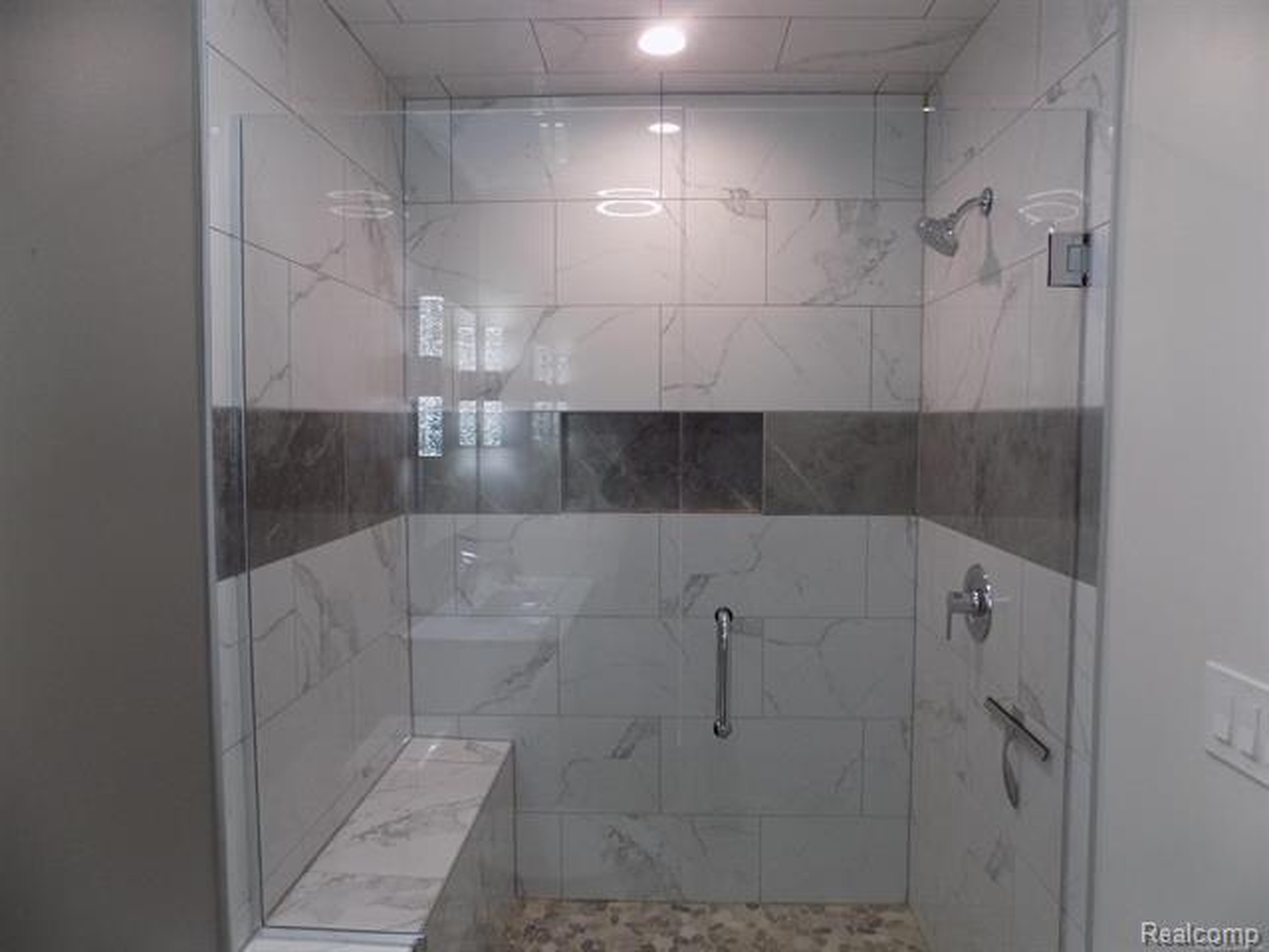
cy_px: 476
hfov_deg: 73.9
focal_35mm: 23
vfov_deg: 58.9
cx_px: 634
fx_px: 843
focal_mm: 4
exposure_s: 1/30
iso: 125
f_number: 3.1
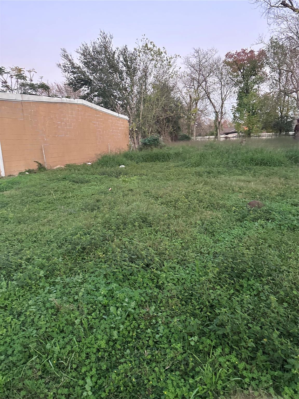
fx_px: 276
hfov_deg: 56.8
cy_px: 200
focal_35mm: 24
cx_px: 150
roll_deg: +0.0
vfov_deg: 71.6
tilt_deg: -10.9
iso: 640
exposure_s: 1/60
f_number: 1.78
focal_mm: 6.86
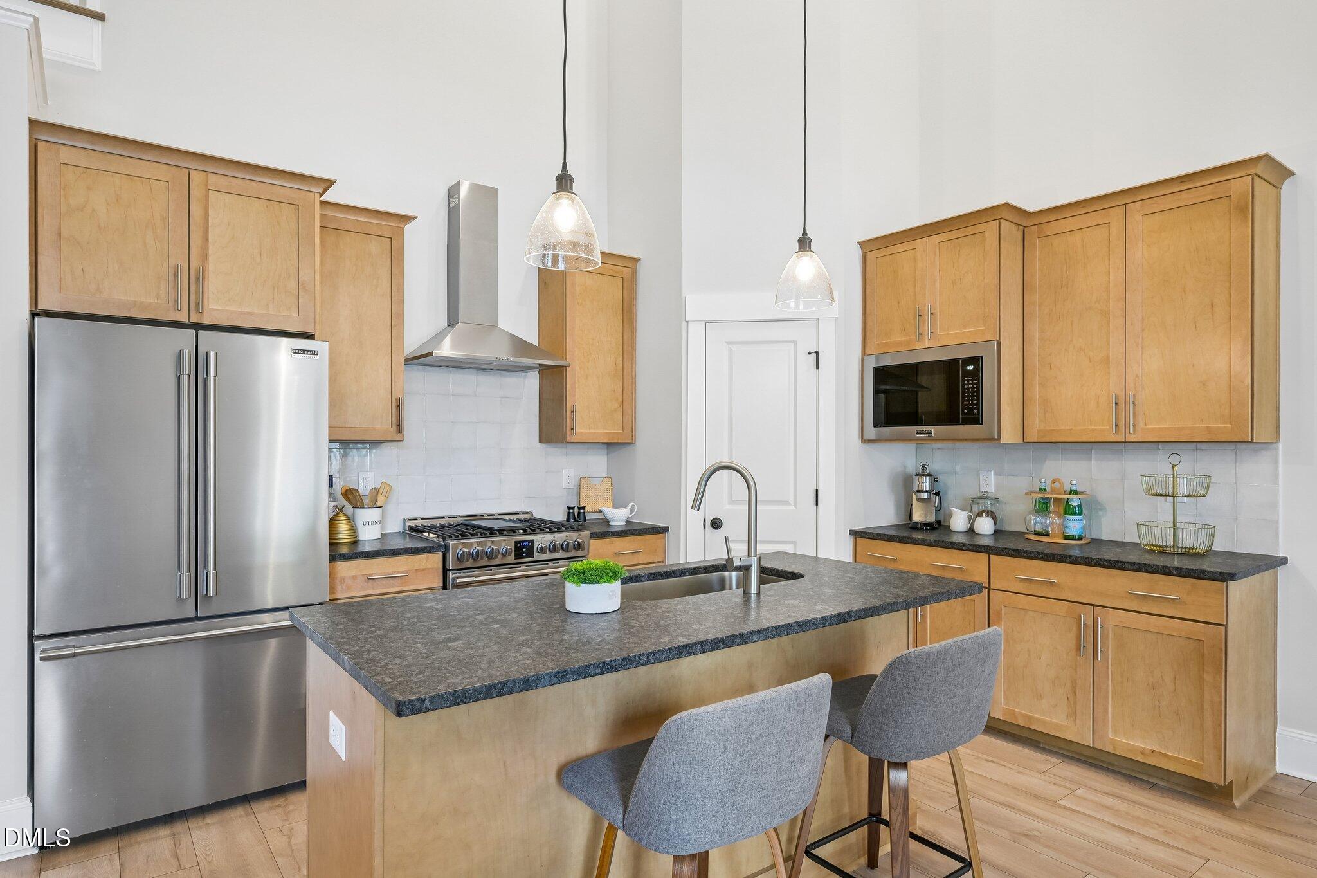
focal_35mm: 20
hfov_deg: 84.0
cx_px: 658
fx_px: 732
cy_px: 439
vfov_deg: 61.9
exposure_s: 1/8
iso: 400
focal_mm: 20
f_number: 8
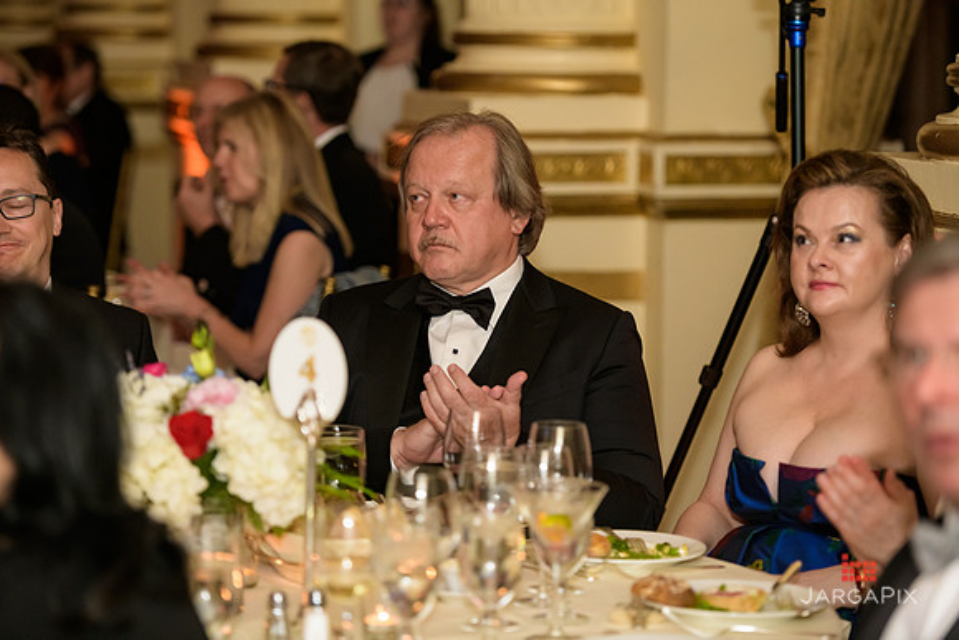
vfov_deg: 11.2
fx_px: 3251
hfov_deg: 16.8
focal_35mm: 122
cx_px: 480
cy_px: 320
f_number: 3.2
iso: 1250
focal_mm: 122
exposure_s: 1/125
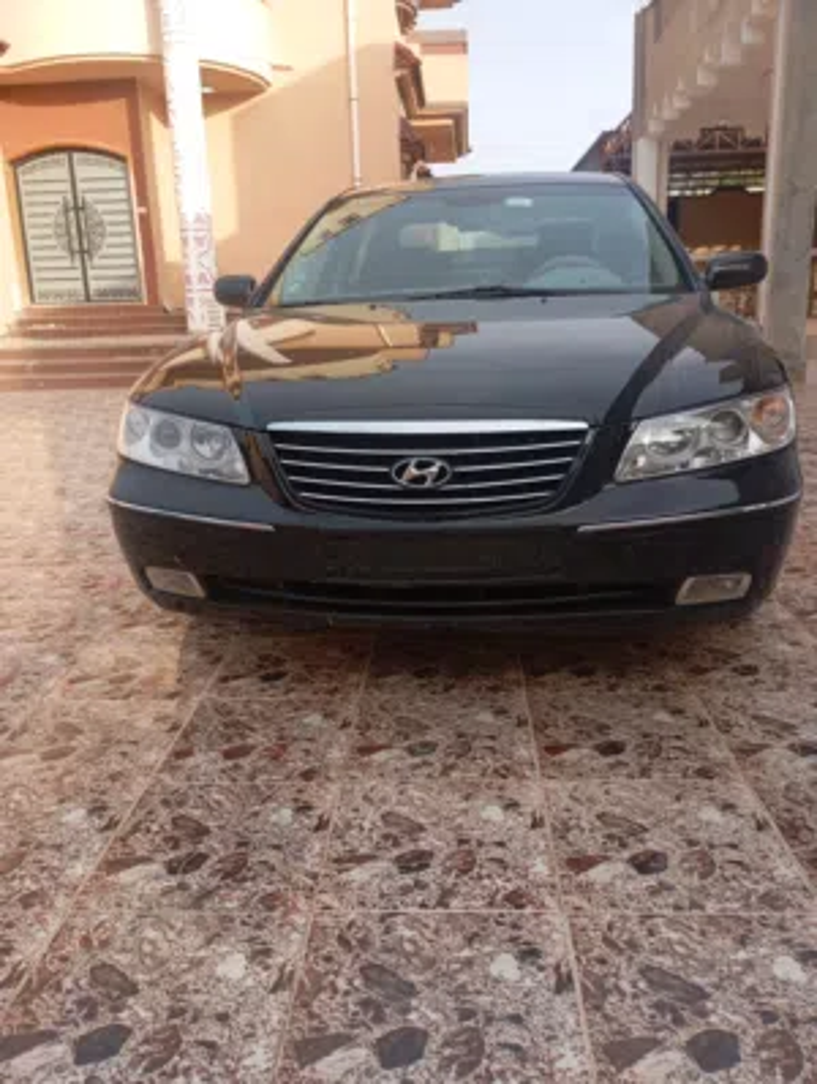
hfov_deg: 49.9
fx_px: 878
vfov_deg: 63.4
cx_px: 408
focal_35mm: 28
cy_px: 542
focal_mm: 4.27
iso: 100
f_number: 1.8
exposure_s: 1/215
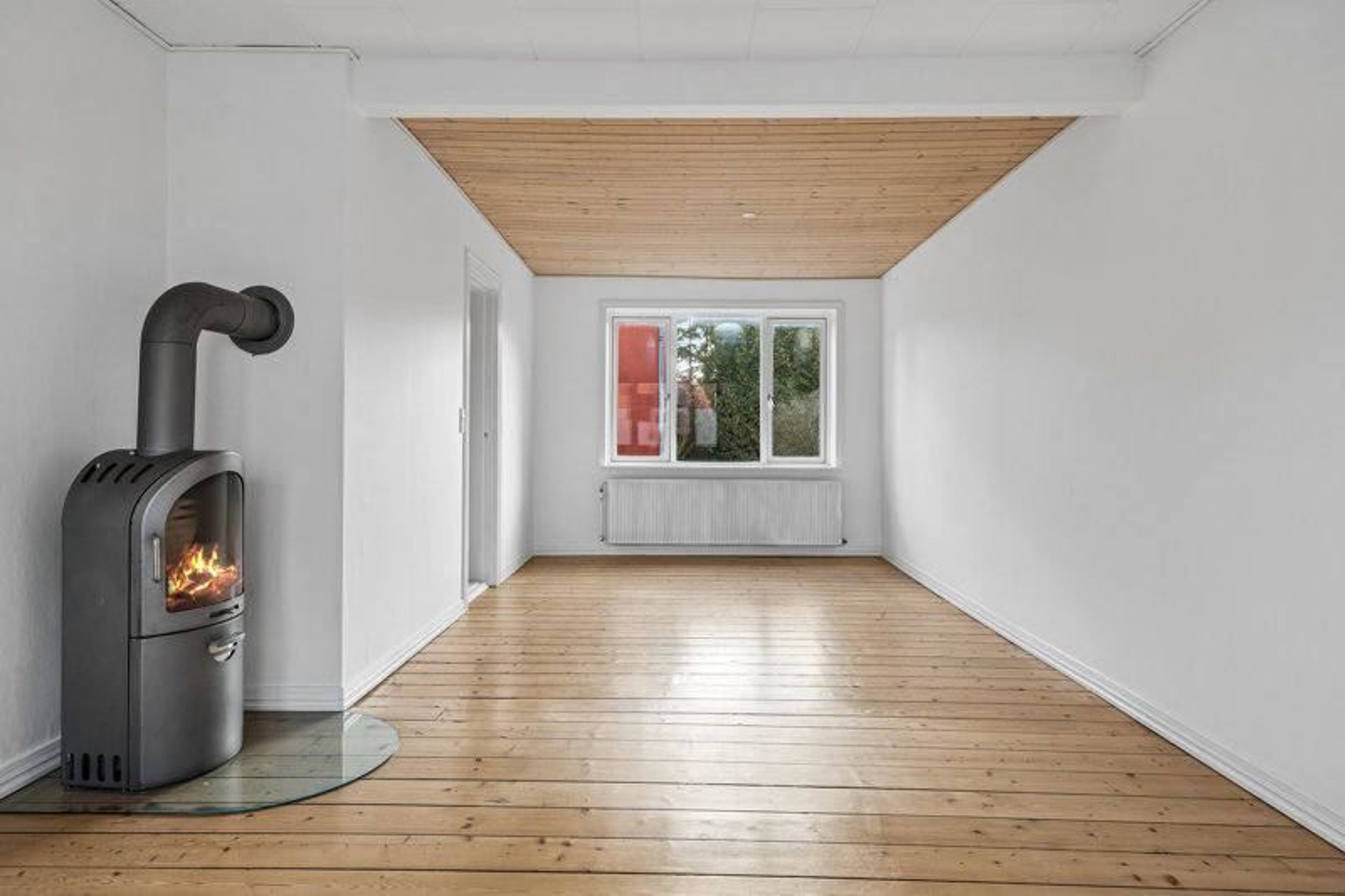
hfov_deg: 81.2
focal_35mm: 21
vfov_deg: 59.5
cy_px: 448
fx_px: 784
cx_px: 672
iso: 400
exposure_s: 1/50
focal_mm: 21
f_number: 8
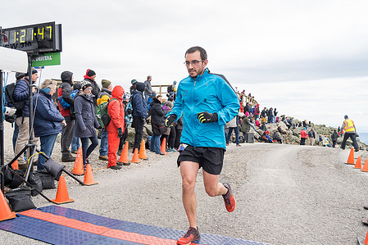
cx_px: 176
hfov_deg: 60.3
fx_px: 317
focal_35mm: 31
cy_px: 140
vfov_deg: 42.2
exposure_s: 1/1000
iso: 320
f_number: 4
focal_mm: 24
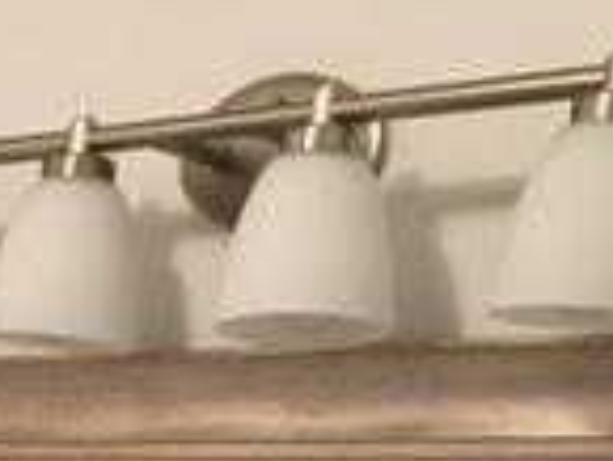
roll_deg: -4.9
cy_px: 973
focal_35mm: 128
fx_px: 2269
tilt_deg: -9.0
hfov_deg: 14.4
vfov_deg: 10.5
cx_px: -296
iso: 125
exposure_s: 1/30
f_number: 2.2
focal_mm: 4.15
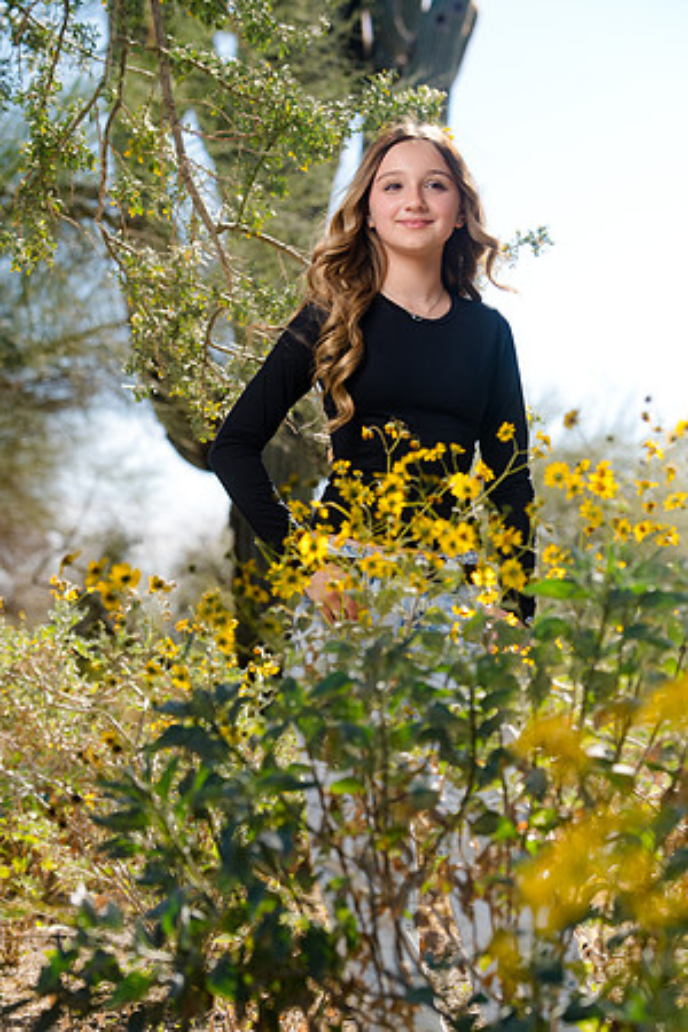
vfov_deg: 19.5
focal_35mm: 105
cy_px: 516
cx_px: 344
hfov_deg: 13.0
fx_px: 3010
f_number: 5.6
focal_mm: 105
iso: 100
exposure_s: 1/250
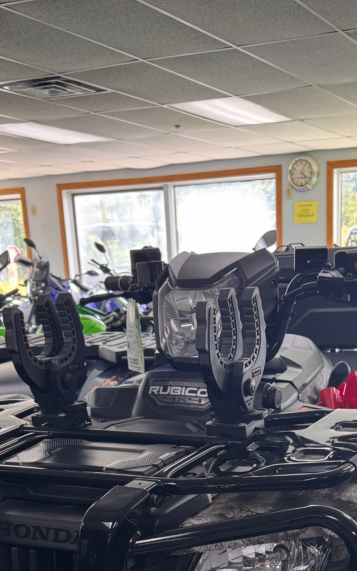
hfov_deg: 25.6
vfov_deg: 36.5
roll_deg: +3.2
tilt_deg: -19.5
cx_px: 249
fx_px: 778
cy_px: 560
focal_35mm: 50
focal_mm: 6.76
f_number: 1.78
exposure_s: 1/120
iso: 125
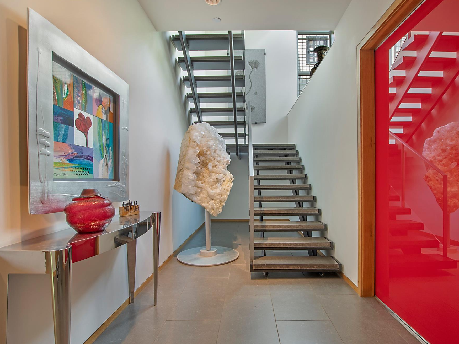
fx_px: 239
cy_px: 177
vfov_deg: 71.6
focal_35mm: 18
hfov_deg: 87.6
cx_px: 246
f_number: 8
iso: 100
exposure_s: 1/3
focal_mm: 11
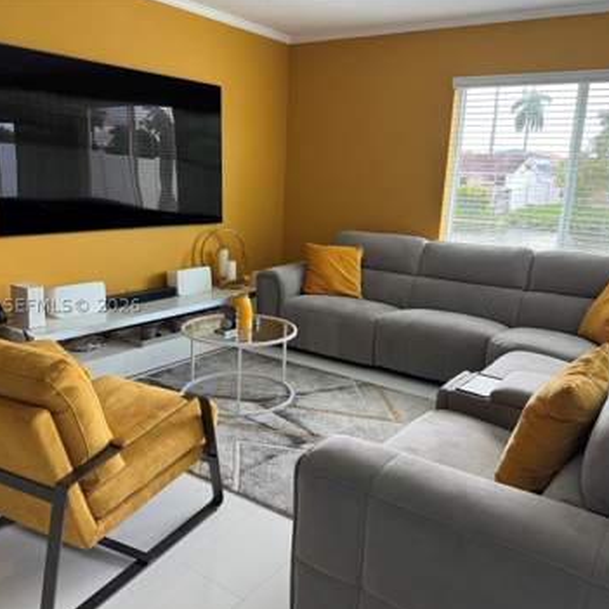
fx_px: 577
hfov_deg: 55.6
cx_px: 300
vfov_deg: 55.6
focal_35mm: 29
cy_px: 305
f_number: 1.78
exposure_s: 1/120
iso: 160
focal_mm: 6.76
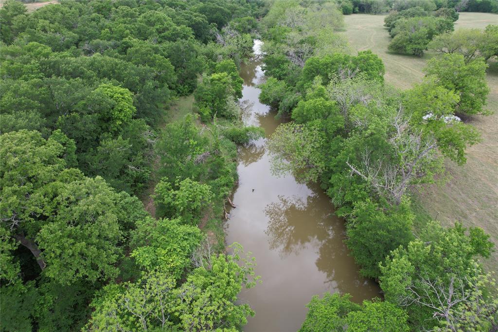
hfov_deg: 78.6
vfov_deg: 57.2
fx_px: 304
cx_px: 249
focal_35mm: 22
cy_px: 166
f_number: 2.8
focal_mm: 8.38
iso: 100
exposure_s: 1/250
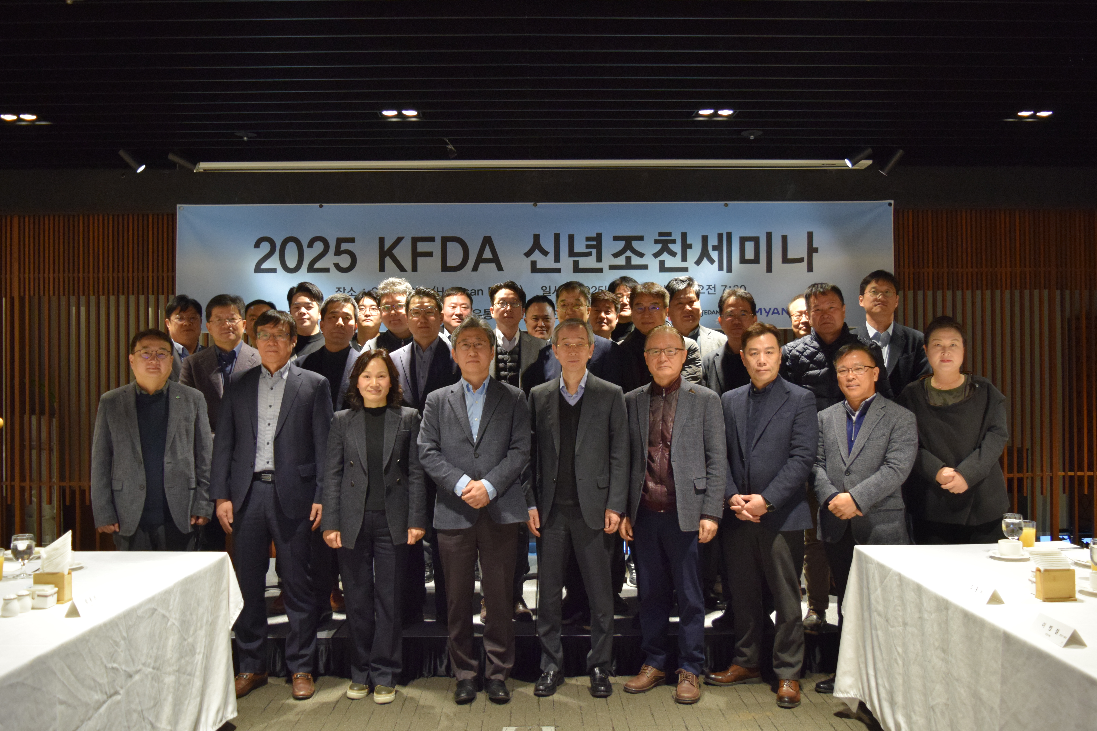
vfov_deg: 41.7
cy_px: 366
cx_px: 548
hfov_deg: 59.5
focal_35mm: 32
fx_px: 960
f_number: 3.8
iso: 1800
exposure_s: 1/60
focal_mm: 21
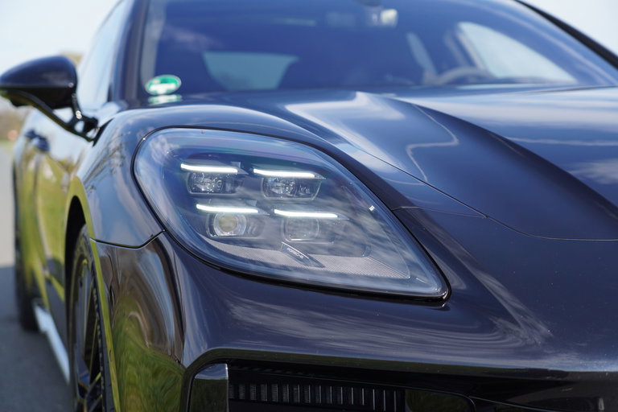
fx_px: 996
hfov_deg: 34.5
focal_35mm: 58
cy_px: 206
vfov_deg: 23.4
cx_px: 309
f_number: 4
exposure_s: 1/400
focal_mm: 58
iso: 100
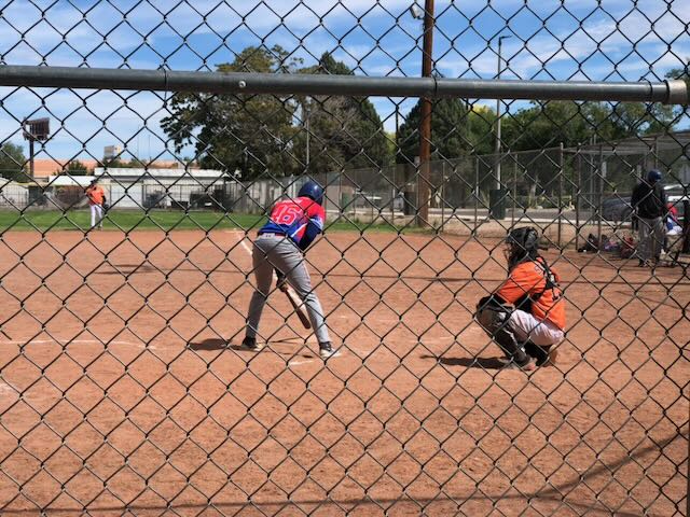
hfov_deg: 33.8
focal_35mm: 57
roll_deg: -1.0
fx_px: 1136
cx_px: 345
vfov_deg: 25.7
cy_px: 258
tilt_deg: -3.3
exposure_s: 1/906
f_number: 2.8
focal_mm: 6.6
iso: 20
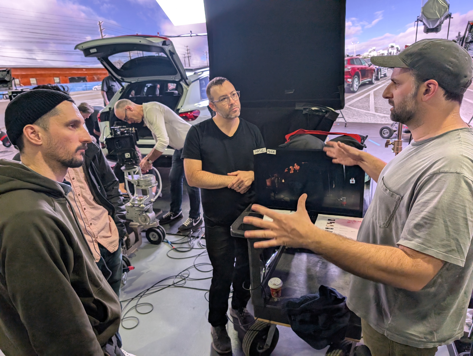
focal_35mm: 24
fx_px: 328
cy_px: 178
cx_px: 236
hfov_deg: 71.5
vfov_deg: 56.9
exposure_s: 1/120
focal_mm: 6.9
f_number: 1.68
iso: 101
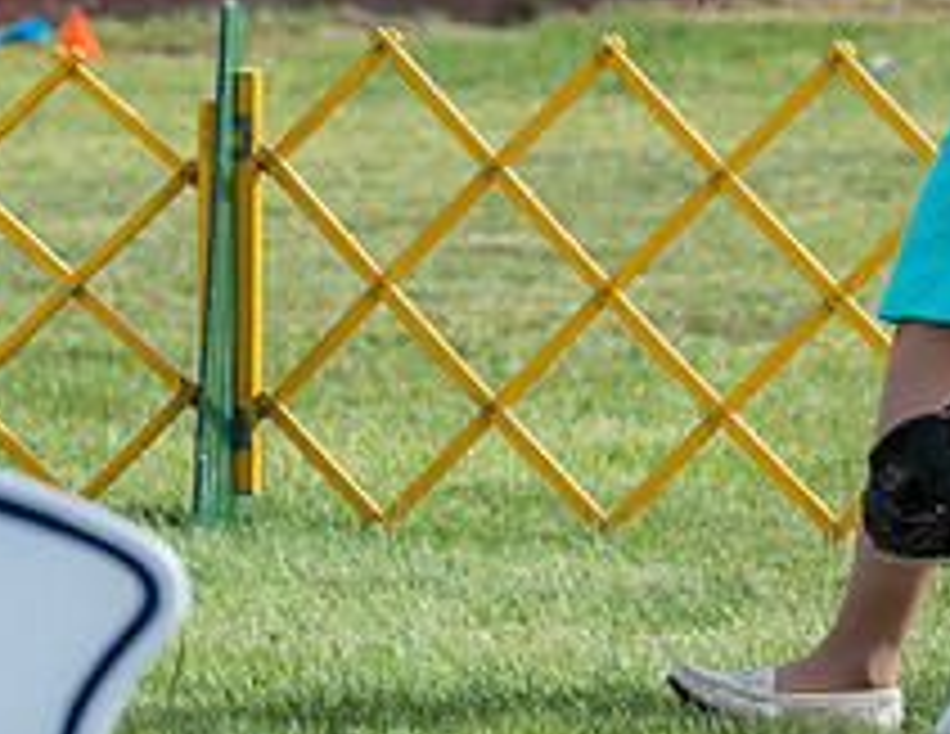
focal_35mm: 491
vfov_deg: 3.1
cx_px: 887
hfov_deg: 4.0
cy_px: -61
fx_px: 13622
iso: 250
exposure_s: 1/1250
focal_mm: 136
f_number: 5.6
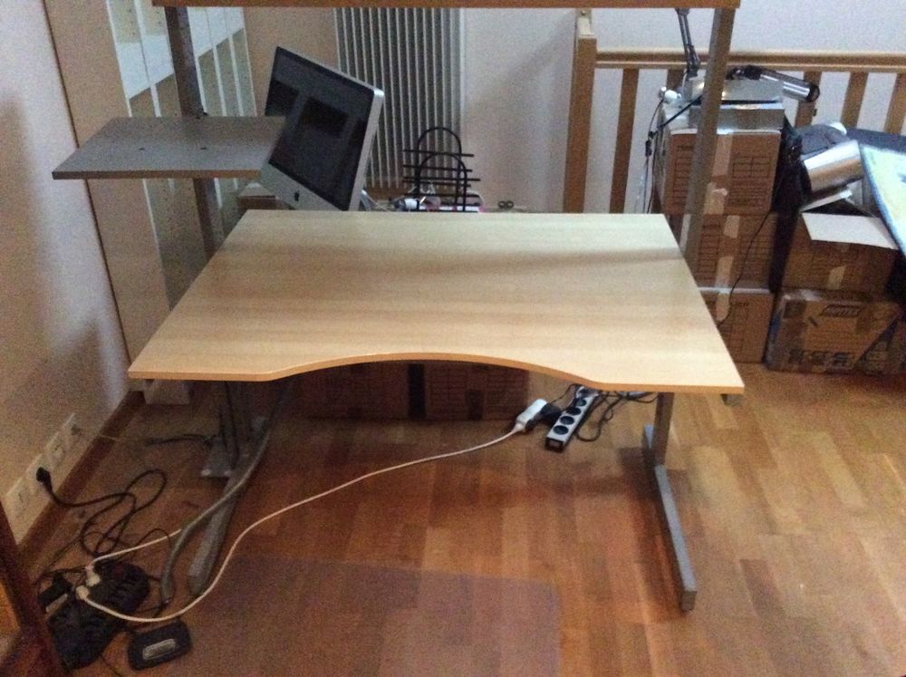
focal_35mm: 32
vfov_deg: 44.1
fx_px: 836
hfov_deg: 56.9
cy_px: 338
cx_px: 453
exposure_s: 1/17
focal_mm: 3.3
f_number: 2.4
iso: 800
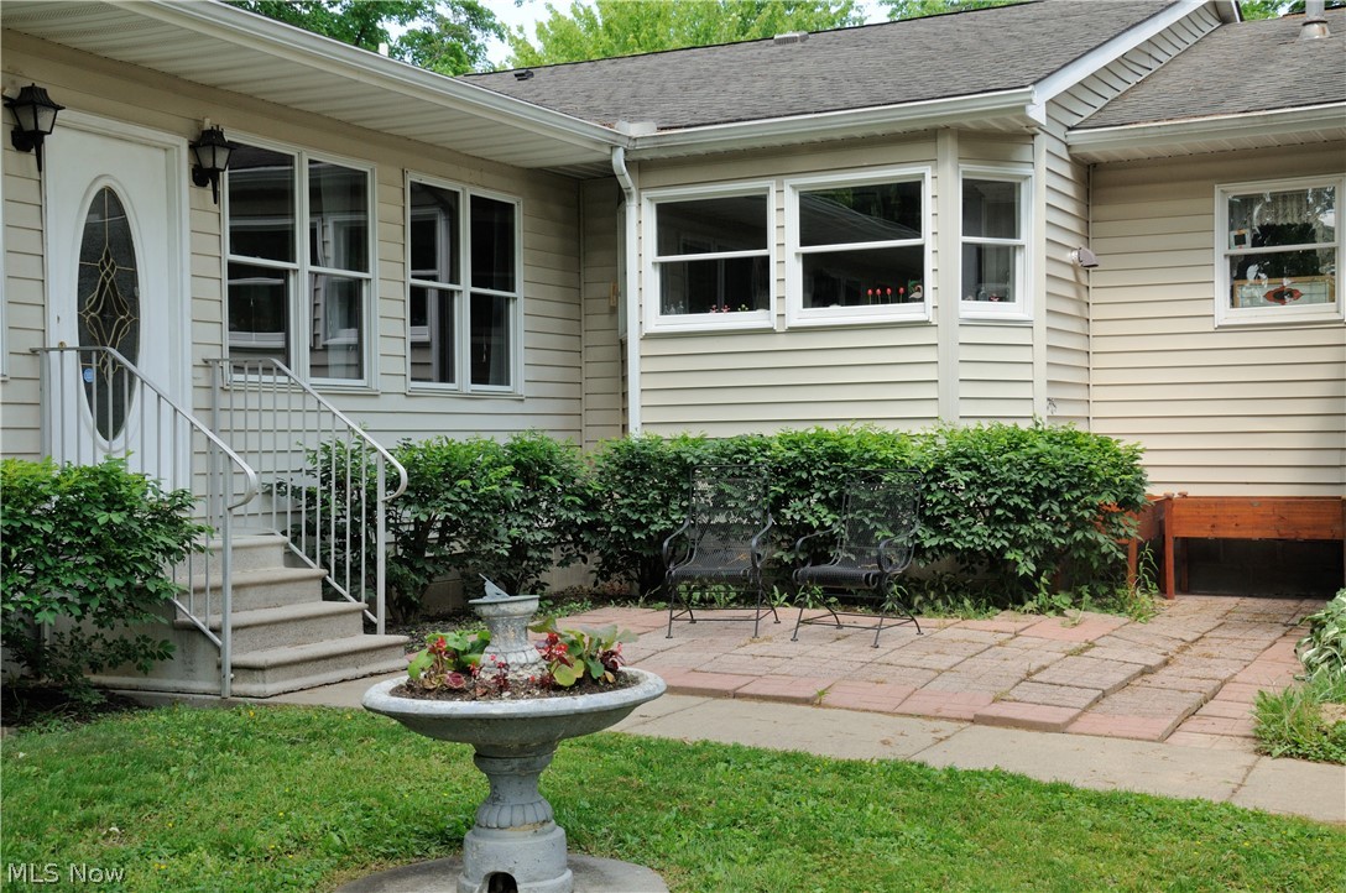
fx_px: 1792
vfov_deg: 28.0
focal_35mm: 48
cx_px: 673
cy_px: 446
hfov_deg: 41.2
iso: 400
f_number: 8
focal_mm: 32
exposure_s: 1/200
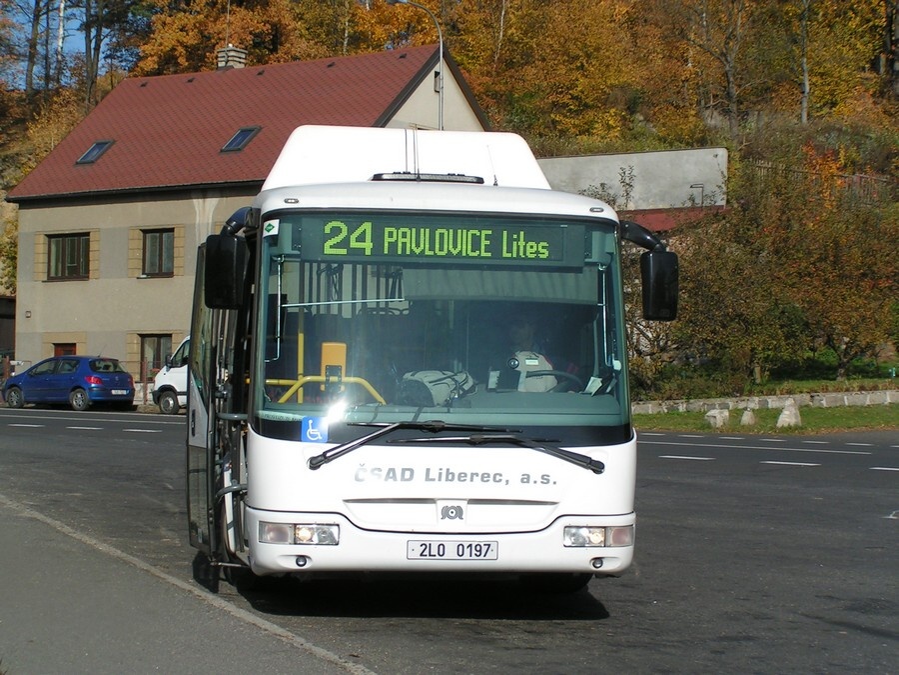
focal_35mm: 79
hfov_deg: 24.7
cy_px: 338
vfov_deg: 18.7
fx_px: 2052
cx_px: 450
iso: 50
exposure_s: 1/1000
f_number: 4.5
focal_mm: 12.1
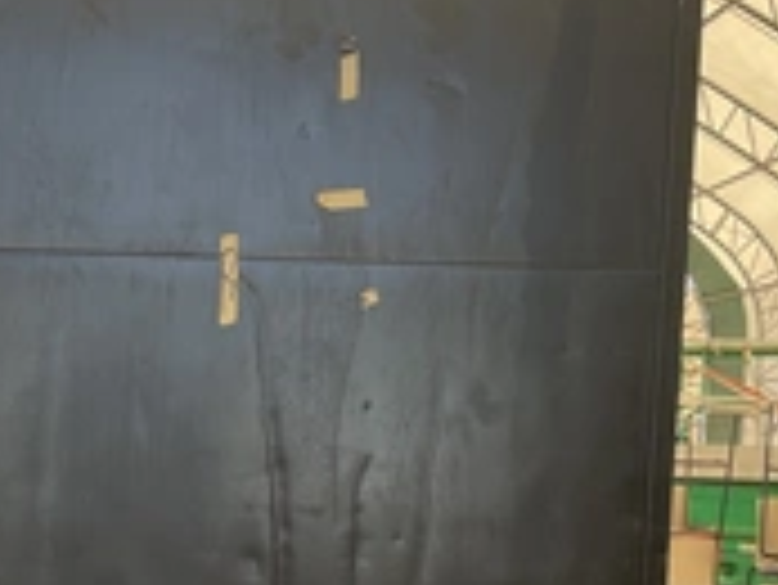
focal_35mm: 67
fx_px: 1507
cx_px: 274
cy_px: 585
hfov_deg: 28.8
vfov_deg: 21.2
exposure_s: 1/122
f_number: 1.8
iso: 25
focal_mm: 3
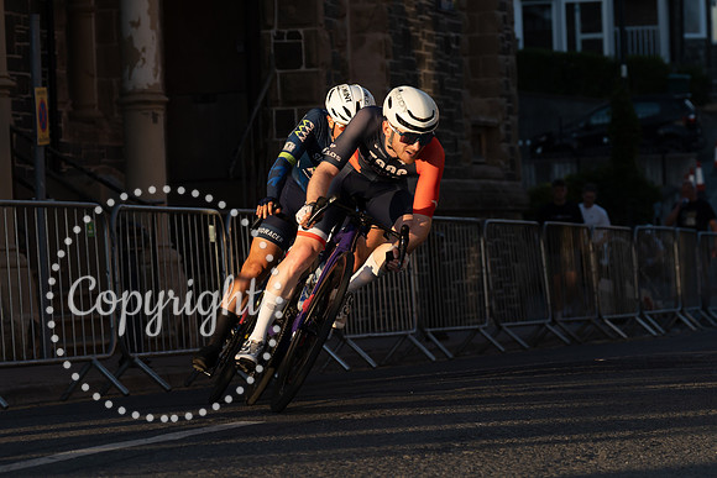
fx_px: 3447
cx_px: 415
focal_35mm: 173
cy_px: 274
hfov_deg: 11.9
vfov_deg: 7.9
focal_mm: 89
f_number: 4
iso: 200
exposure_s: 1/1000
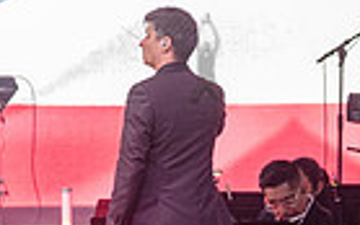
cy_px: 183
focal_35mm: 697
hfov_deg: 3.0
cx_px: -107
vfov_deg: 1.9
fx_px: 6841
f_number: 4
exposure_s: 1/400
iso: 2500
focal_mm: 155
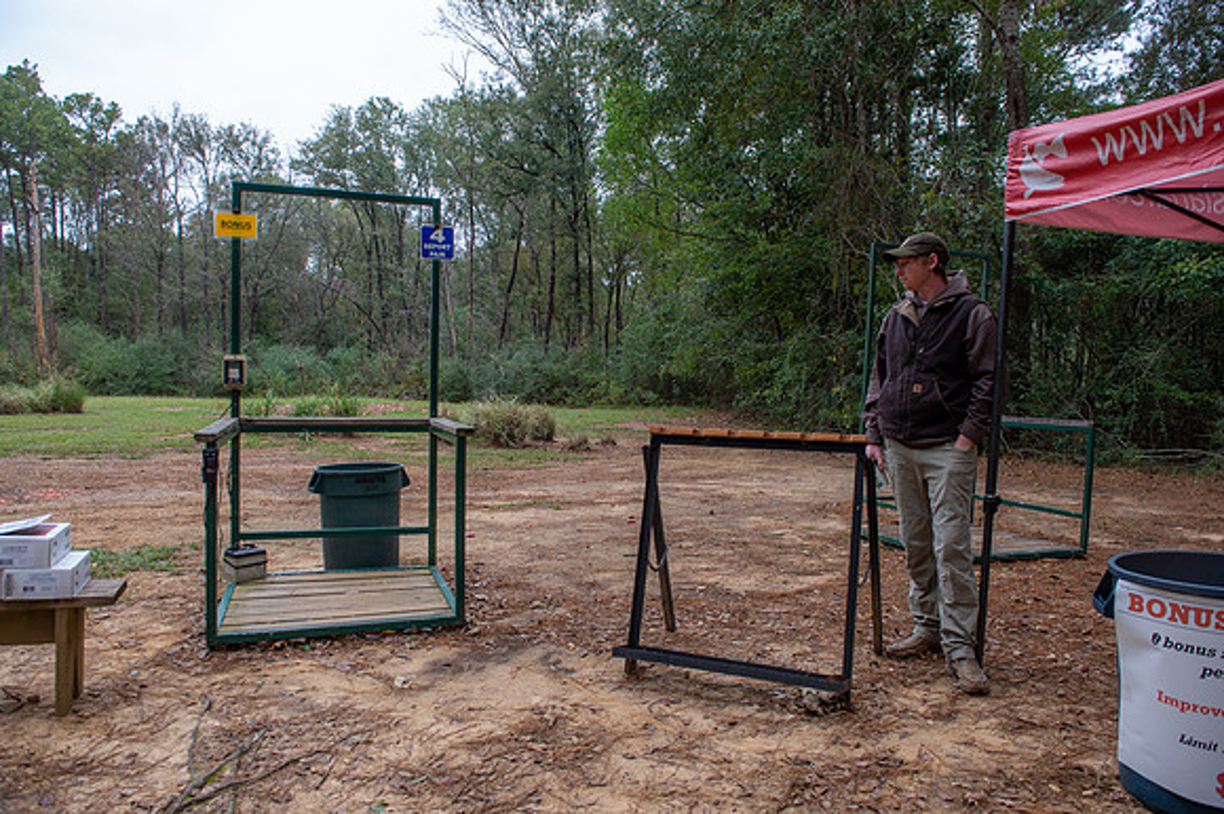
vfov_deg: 53.1
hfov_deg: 73.8
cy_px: 407
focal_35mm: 24
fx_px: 816
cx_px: 612
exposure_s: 1/125
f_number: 5.6
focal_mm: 24
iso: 400
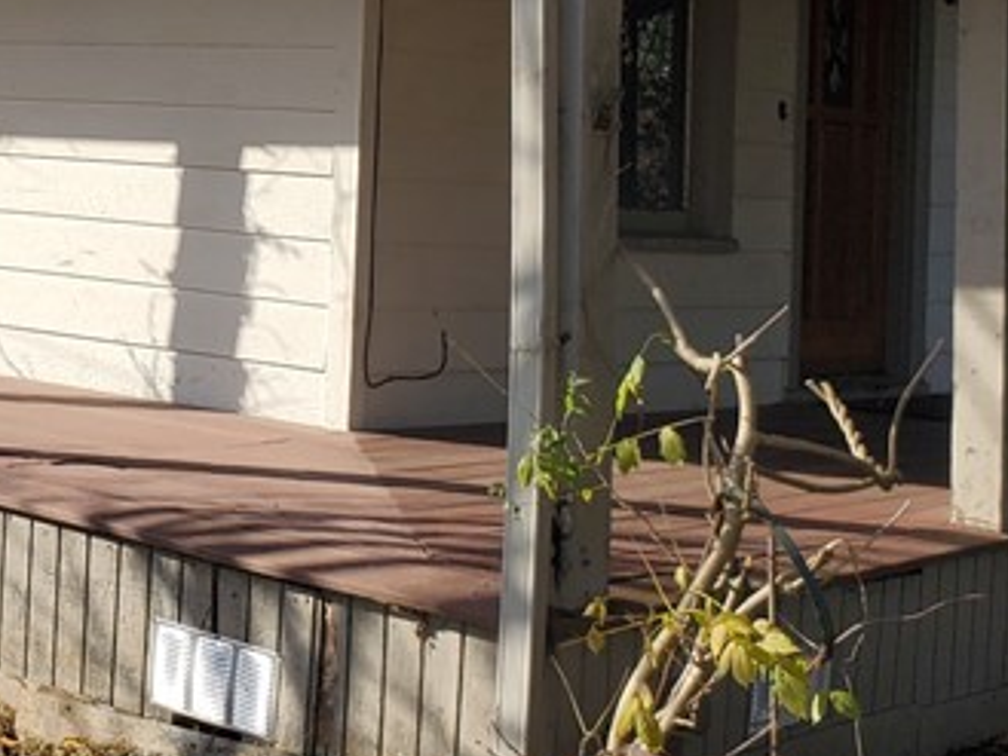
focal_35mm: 81
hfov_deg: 23.2
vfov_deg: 17.6
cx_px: 15
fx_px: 2360
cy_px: -80
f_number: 2.4
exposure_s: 1/1255
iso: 50
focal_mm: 4.3
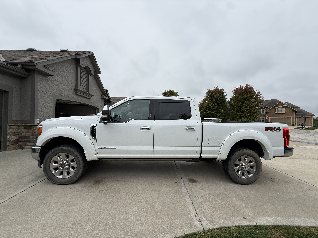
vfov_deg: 85.7
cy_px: 119
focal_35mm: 14
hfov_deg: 102.1
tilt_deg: +1.0
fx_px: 129
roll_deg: -2.0
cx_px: 159
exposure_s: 1/694
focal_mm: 2.22
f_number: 2.2
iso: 50
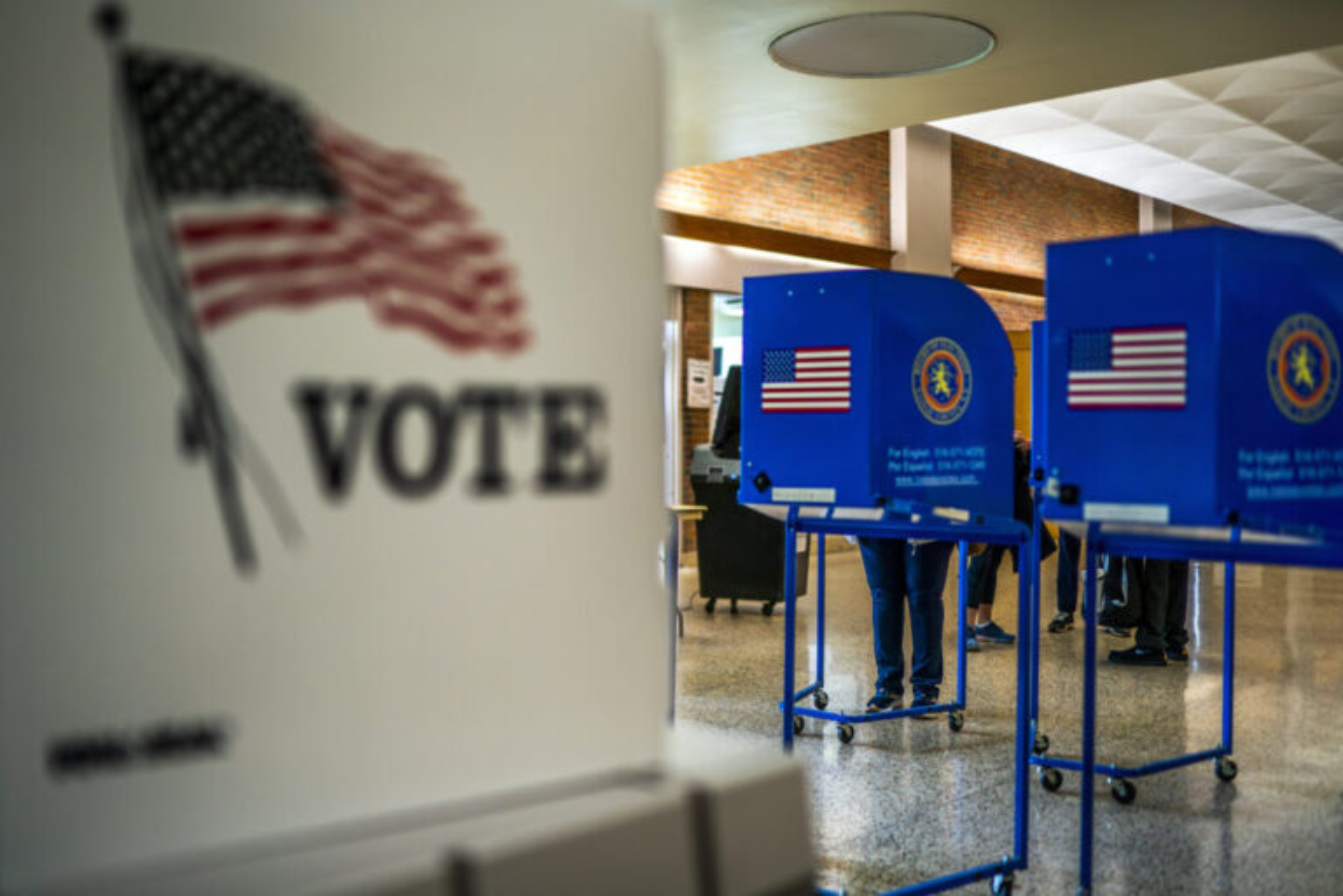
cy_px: 448
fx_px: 1306
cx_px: 672
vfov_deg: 37.9
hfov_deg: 54.4
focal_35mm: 35
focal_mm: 35
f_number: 1.4
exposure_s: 1/400
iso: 400
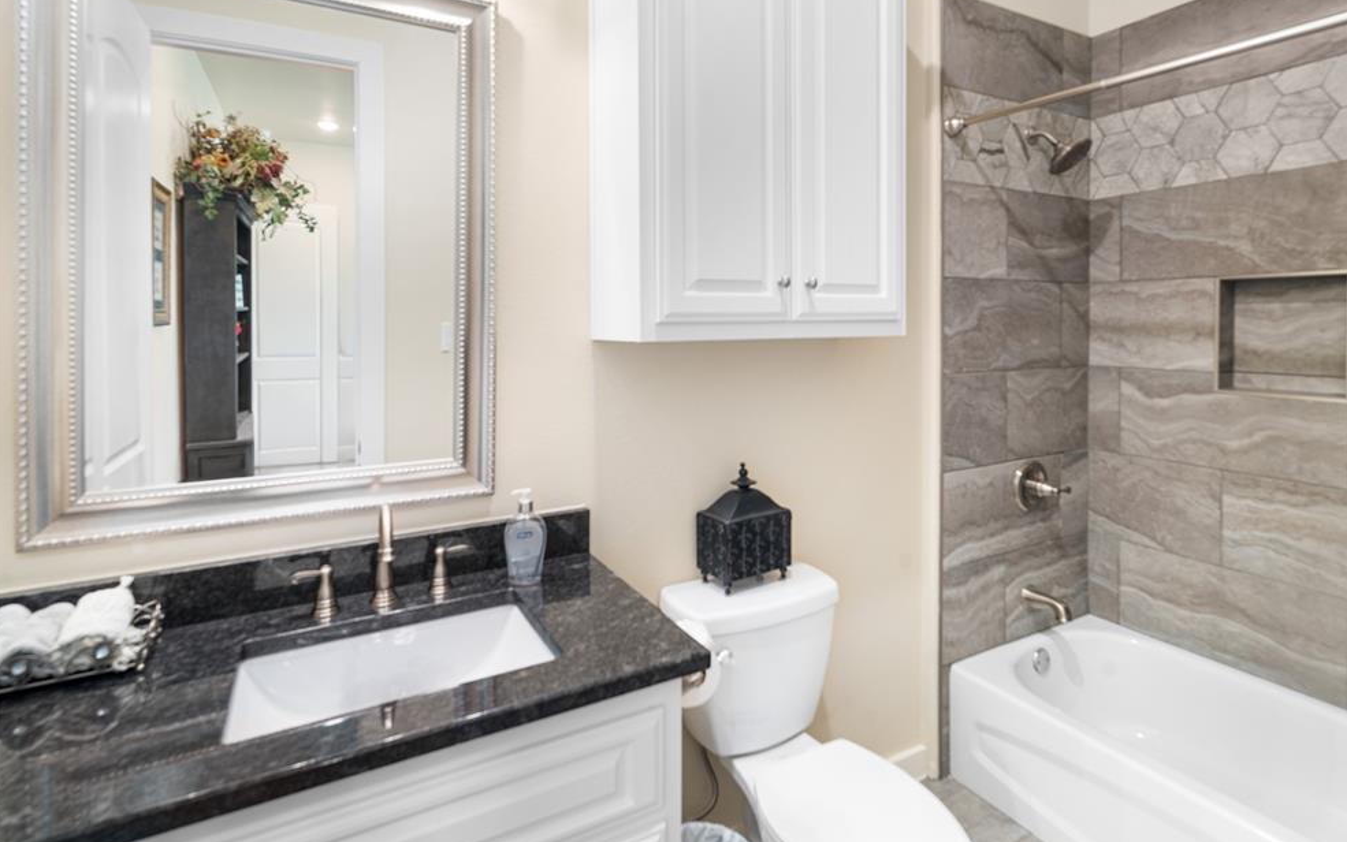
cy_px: 407
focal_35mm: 18
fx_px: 661
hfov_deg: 91.1
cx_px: 692
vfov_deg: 65.0
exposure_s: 30
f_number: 8
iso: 100
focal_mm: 17
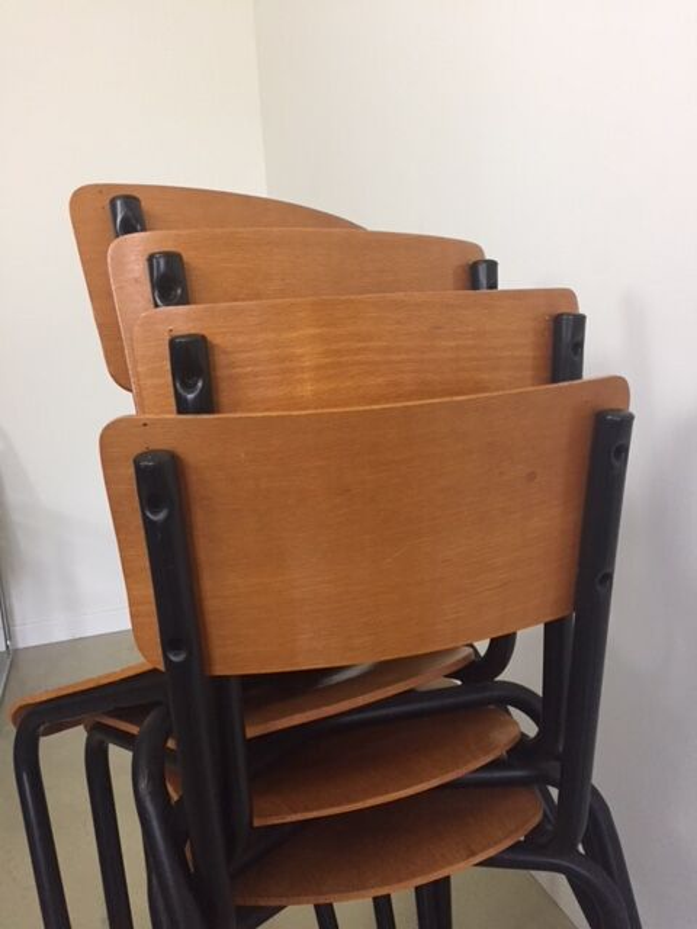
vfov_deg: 61.7
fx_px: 779
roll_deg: +4.1
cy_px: 464
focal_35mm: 29
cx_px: 348
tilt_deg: -9.0
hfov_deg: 48.2
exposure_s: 1/33
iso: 250
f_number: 2.2
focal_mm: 4.15
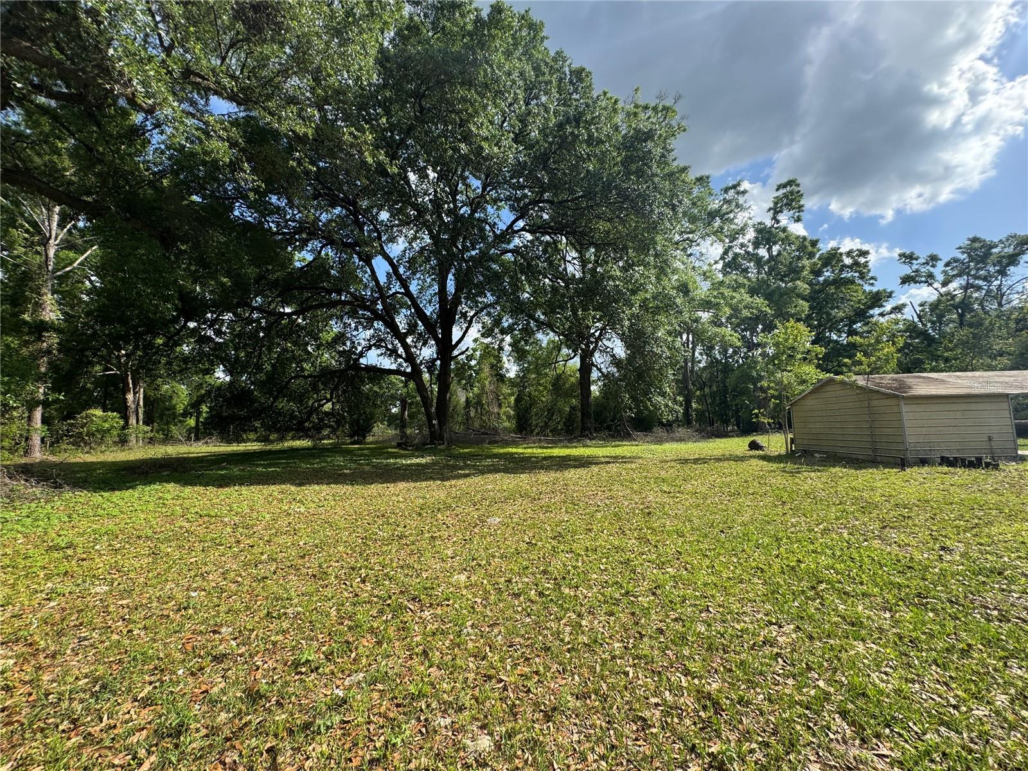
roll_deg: +0.0
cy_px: 386
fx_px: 416
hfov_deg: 102.1
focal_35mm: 14
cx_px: 514
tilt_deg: +7.5
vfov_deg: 85.7
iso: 50
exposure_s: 1/1034
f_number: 2.2
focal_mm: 2.22
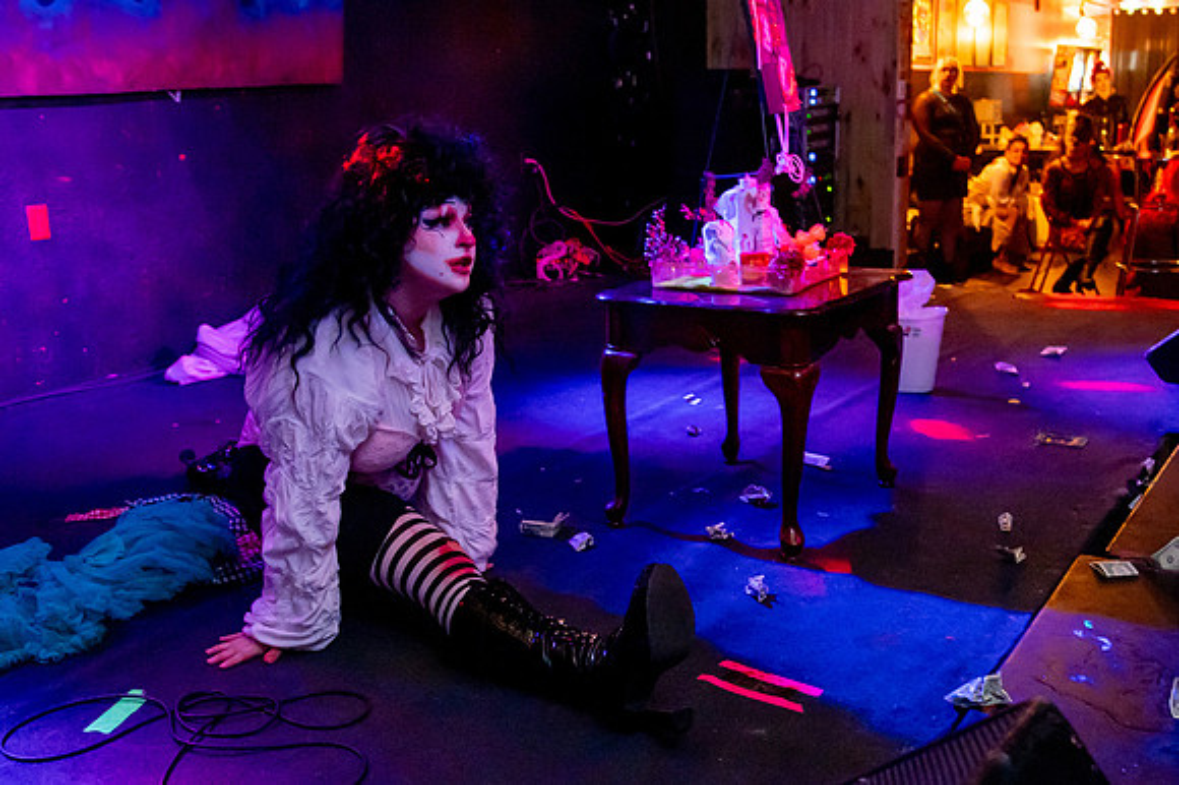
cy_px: 455
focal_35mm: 36
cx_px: 576
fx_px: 1173
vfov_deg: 36.9
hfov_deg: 53.4
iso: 5000
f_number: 4
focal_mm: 24
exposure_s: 1/60
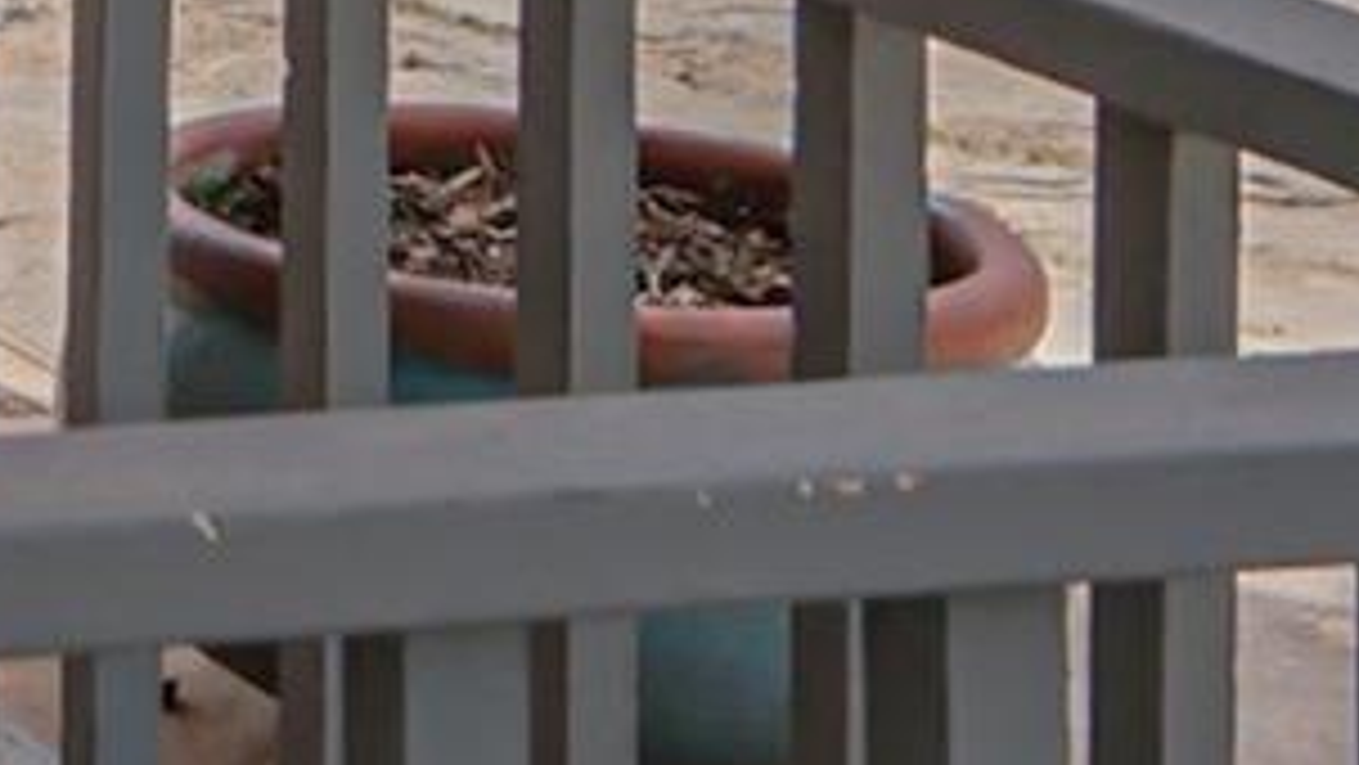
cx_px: -1066
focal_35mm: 161
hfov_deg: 12.3
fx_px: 5803
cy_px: -1179
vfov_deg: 7.0
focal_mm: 29
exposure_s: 1/250
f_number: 6.7
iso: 100
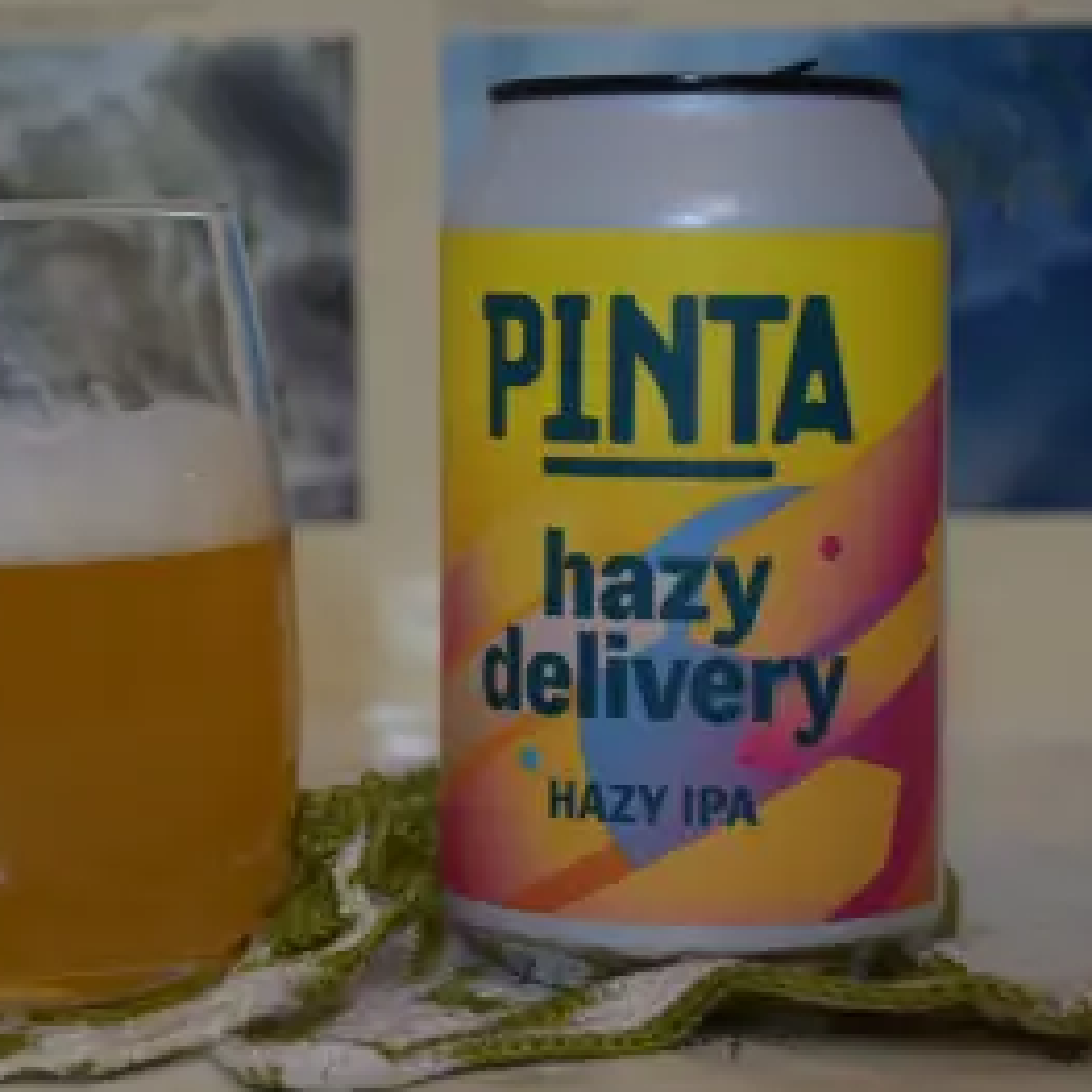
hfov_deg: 16.3
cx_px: 370
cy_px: 542
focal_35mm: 107
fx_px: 3806
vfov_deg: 16.3
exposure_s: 1/60
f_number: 5.6
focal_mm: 55
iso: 800
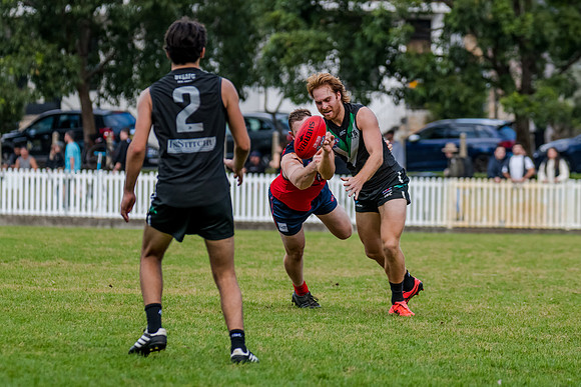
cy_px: 137
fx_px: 4749
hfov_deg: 7.0
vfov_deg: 4.7
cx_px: 366
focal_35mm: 294
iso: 800
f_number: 5
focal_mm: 210
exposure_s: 1/1600
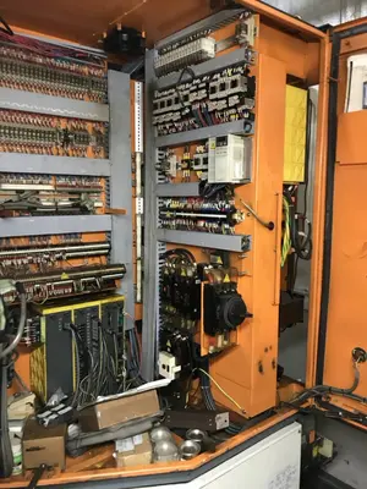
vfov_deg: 63.4
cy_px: 244
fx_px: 396
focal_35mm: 28
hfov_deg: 49.7
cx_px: 184
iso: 100
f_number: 1.8
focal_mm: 4
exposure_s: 1/13
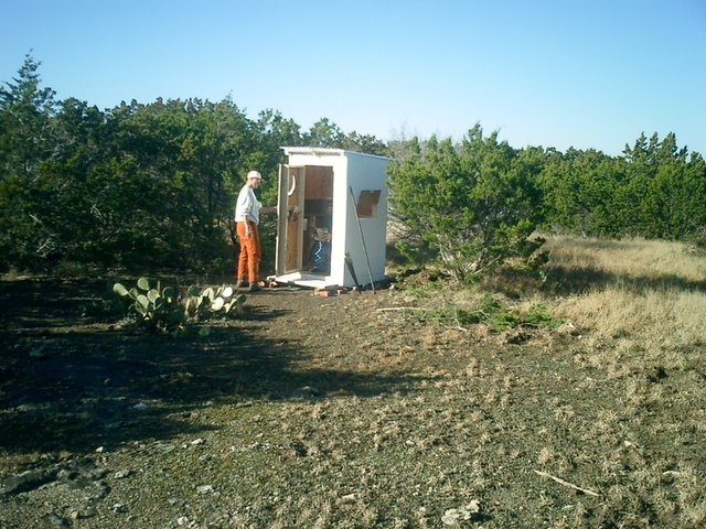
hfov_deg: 51.4
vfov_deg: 39.7
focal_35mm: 36
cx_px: 353
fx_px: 734
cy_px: 264
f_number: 3.2
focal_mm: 7.5
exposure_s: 1/800
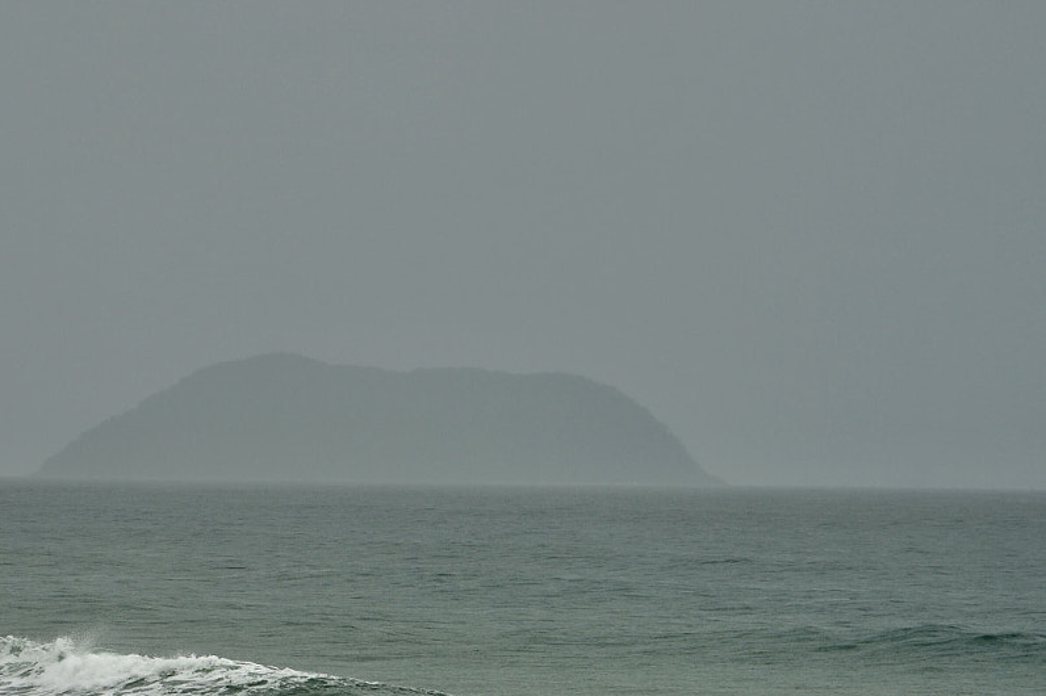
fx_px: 5373
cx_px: 280
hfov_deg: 11.1
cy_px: 670
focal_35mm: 185
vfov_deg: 7.4
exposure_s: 1/100
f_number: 6.3
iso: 100
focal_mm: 92
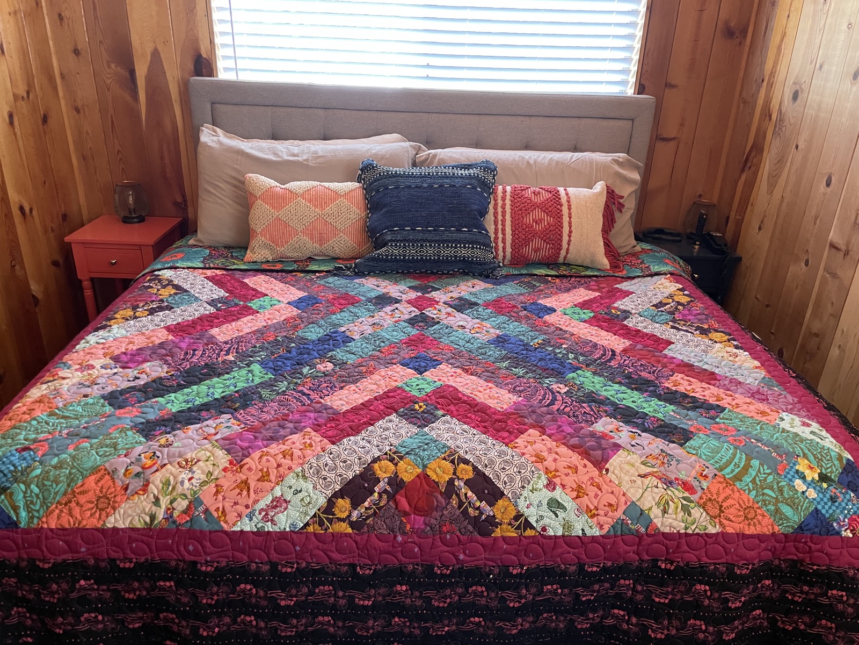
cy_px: 322
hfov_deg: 67.3
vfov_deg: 53.1
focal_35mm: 26
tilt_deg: -24.0
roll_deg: -1.5
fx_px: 645
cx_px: 430
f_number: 1.6
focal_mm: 4.2
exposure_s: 1/60
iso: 400
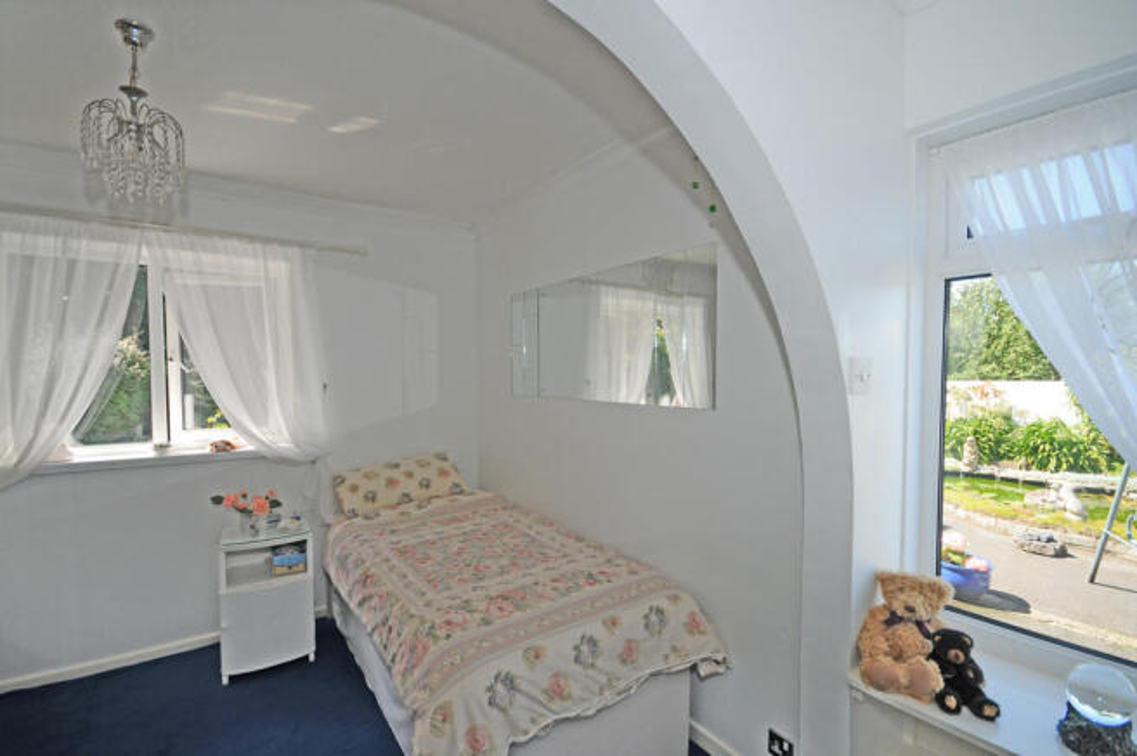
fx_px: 473
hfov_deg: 100.4
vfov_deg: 77.2
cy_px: 378
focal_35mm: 15
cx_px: 568
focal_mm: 10
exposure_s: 1/125
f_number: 5.6
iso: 200
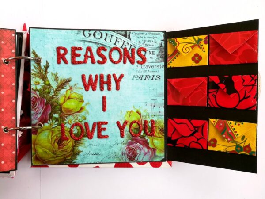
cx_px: 132
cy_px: 100
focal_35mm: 26
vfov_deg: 53.1
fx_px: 199
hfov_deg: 67.3
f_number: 2.2
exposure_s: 1/33.3
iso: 64
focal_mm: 3.83
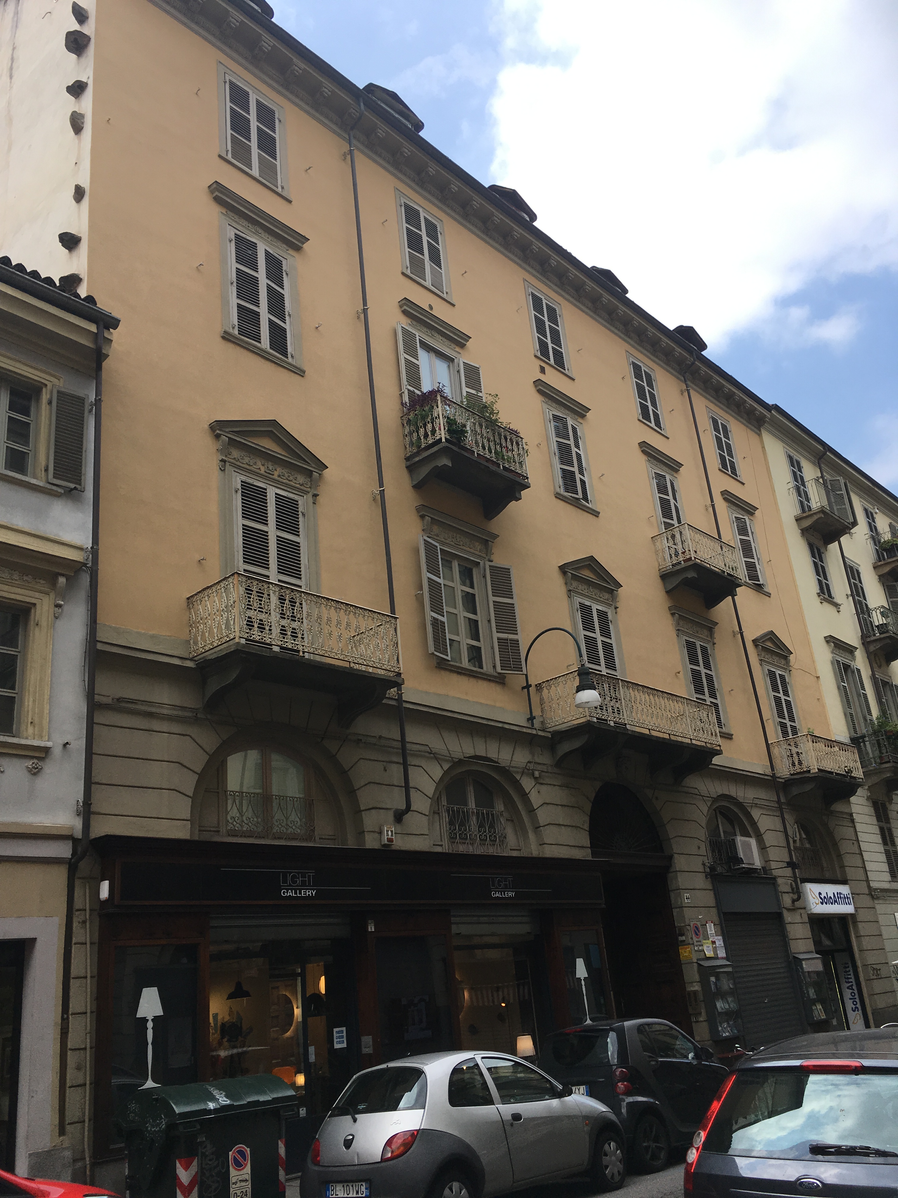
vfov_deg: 61.7
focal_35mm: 29
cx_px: 449
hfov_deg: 48.2
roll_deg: +4.5
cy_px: 599
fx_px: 1003
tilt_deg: +20.5
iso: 25
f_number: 2.2
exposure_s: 1/845
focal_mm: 4.15
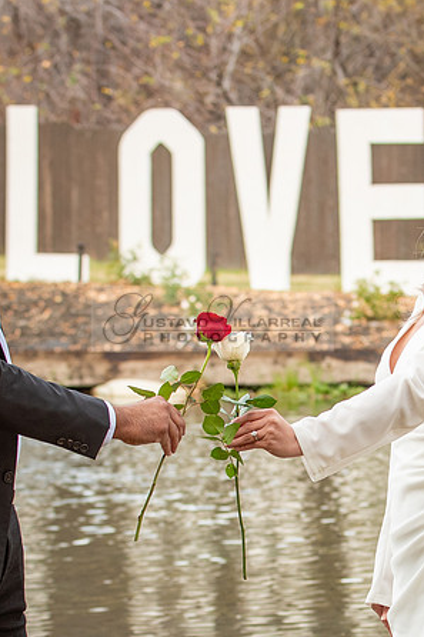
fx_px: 4490
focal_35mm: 254
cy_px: 502
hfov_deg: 5.4
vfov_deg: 8.1
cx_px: 363
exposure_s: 1/200
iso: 250
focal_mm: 70
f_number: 3.5
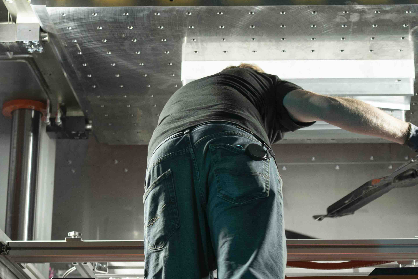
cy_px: 222
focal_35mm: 96
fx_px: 1115
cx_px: 283
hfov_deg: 21.1
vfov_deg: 14.2
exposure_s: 1/100
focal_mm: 35
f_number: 2.8
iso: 1000
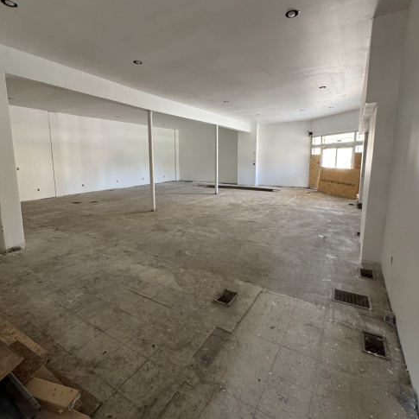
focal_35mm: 17
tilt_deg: -7.5
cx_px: 215
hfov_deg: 83.9
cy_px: 189
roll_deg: -0.1
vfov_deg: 83.7
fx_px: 233
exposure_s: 1/60
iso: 320
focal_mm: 2.22
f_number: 2.2
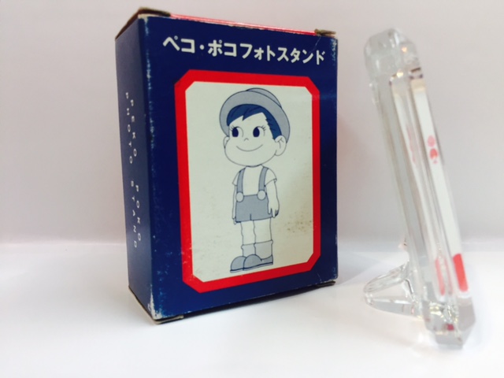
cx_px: 252
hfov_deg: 61.7
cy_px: 189
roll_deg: -1.8
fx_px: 422
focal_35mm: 29
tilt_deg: -5.6
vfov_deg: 48.2
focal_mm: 4.15
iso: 32
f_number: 2.2
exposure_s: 1/33
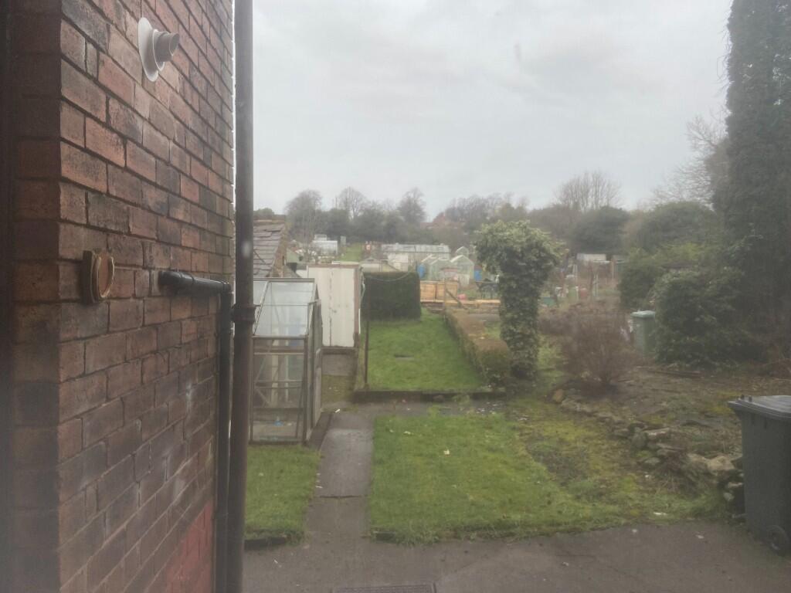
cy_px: 296
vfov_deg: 53.1
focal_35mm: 26
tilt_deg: +0.6
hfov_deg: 67.3
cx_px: 396
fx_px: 594
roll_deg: -0.4
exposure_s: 1/513
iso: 32
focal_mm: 4.25
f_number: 1.8
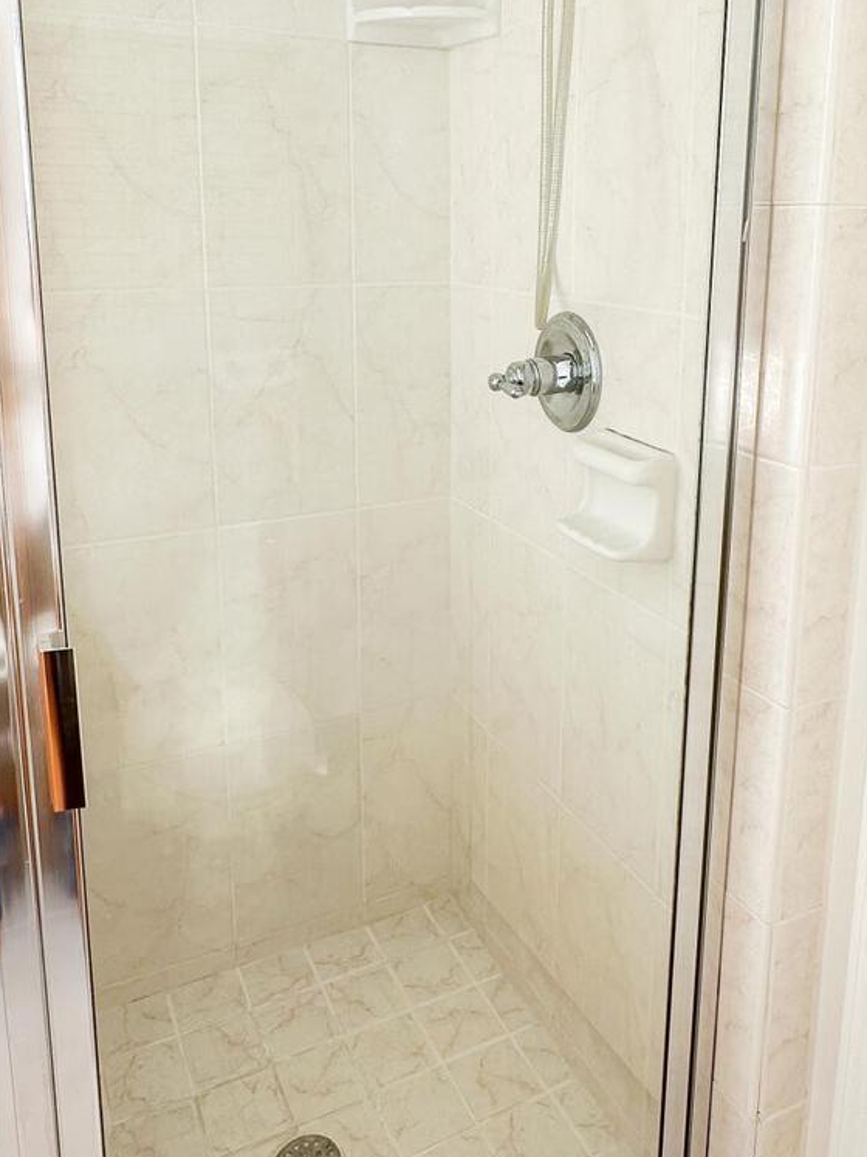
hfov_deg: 46.7
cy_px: 412
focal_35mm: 30
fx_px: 1002
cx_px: 475
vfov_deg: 59.0
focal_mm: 2.22
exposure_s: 1/250
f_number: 2.2
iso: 40
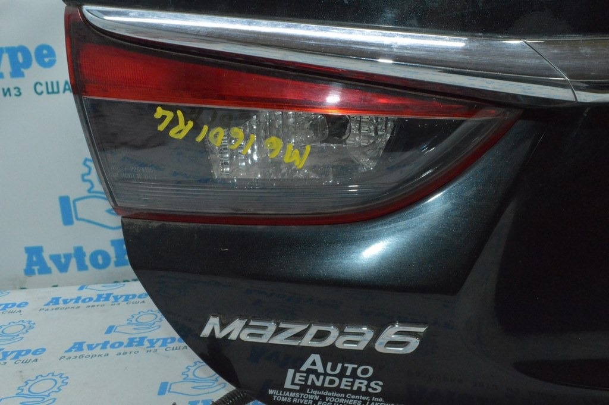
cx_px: 304
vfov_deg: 41.6
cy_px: 202
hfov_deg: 59.5
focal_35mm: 32
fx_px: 532
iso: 4000
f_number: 16
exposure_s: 1/50
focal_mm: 21
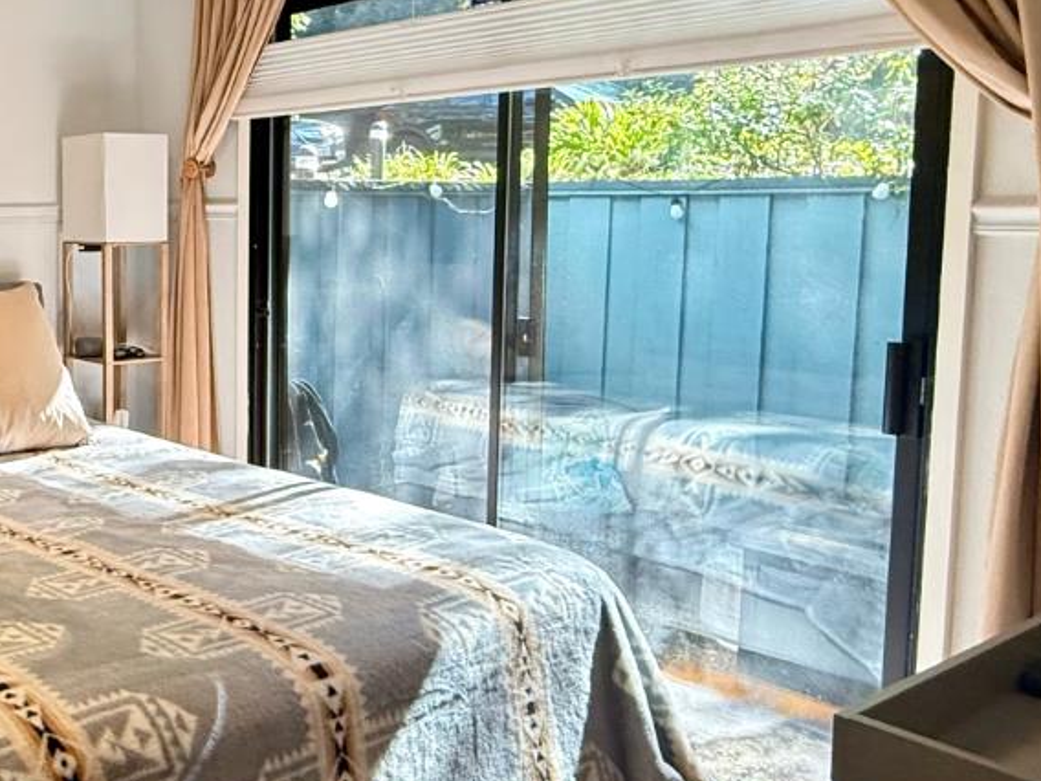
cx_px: -5
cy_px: 283
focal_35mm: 37
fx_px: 1113
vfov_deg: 38.4
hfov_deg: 43.0
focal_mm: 2.22
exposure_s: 1/120
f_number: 2.2
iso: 320
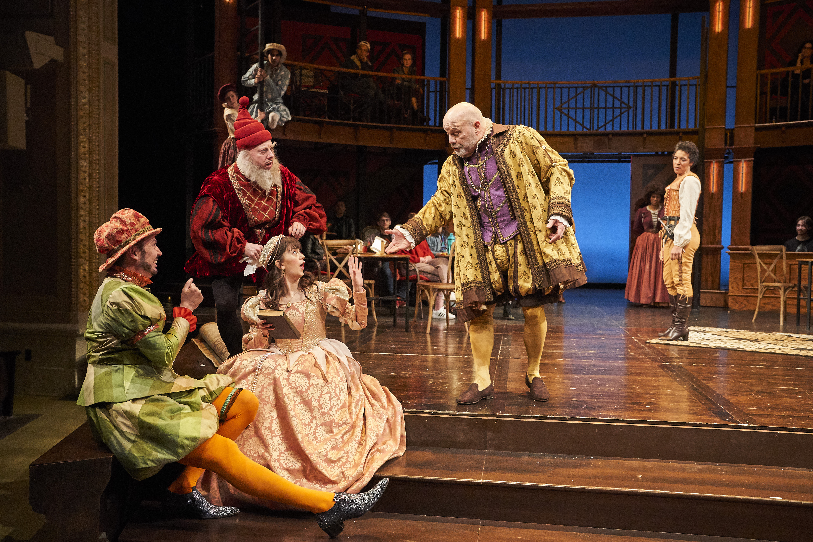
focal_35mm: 31
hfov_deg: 60.3
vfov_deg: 42.3
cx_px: 406
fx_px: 700
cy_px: 271
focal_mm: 31
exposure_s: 1/500
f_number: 4
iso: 6400
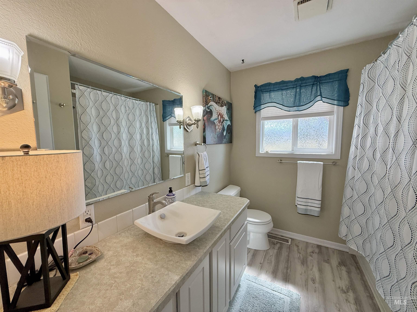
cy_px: 156
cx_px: 208
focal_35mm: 14
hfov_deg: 102.1
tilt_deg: -5.5
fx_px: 169
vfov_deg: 85.7
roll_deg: +0.7
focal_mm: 2.22
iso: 125
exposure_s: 1/120
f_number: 2.2
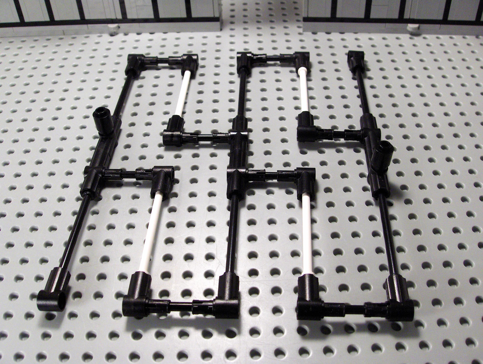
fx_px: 545
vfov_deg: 36.9
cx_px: 242
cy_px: 182
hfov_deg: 47.8
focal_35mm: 39
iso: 187
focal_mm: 8
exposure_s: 1/64.4
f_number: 4.8
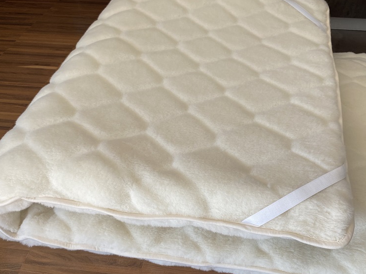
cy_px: 155
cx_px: 217
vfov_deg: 40.6
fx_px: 370
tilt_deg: -42.5
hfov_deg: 52.3
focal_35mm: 35
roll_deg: +0.3
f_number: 1.8
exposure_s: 1/122
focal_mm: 4.25
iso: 50
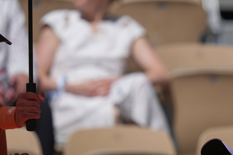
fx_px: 6623
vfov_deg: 1.3
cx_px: 157
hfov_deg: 2.0
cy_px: 71
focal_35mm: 1023
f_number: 2.8
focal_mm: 400
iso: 200
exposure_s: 1/8000
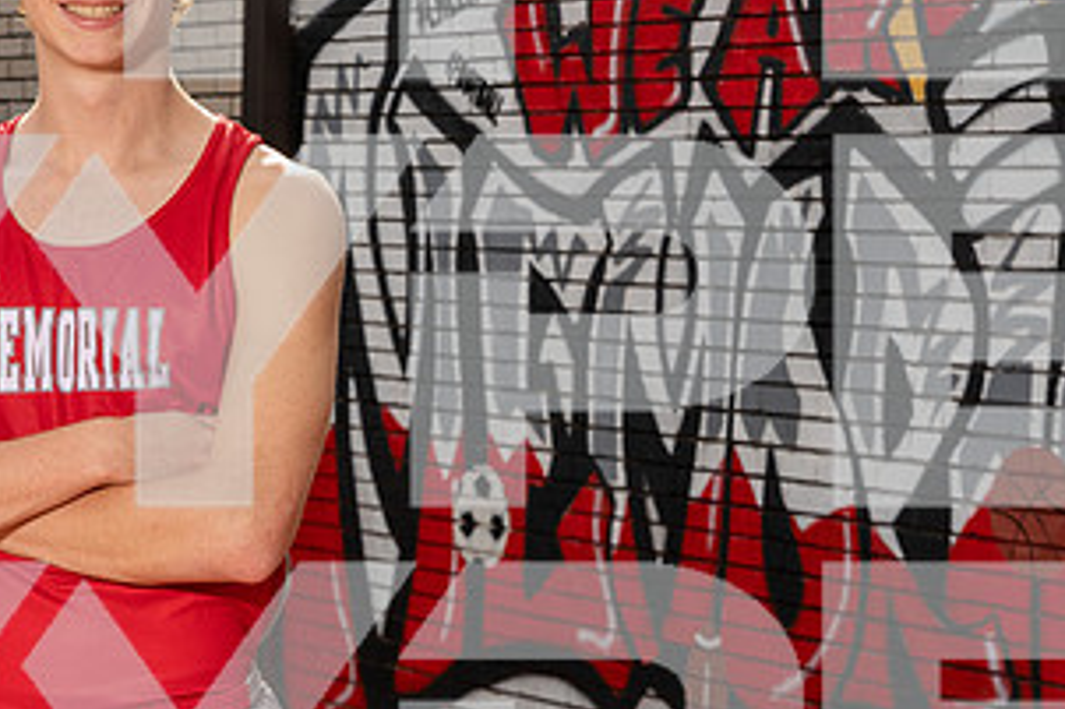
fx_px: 3577
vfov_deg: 11.3
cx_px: 342
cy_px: 323
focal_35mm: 121
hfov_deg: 16.9
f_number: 8
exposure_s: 1/250
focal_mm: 63
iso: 200
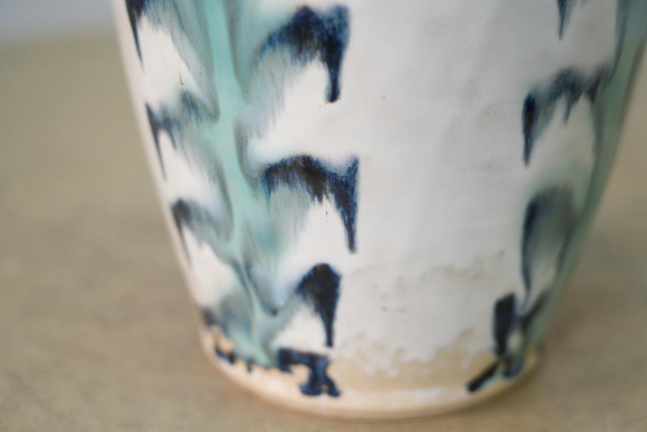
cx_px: 324
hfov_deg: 19.5
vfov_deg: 13.0
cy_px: 216
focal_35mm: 105
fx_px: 1887
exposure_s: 1/125
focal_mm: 105
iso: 1000
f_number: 4
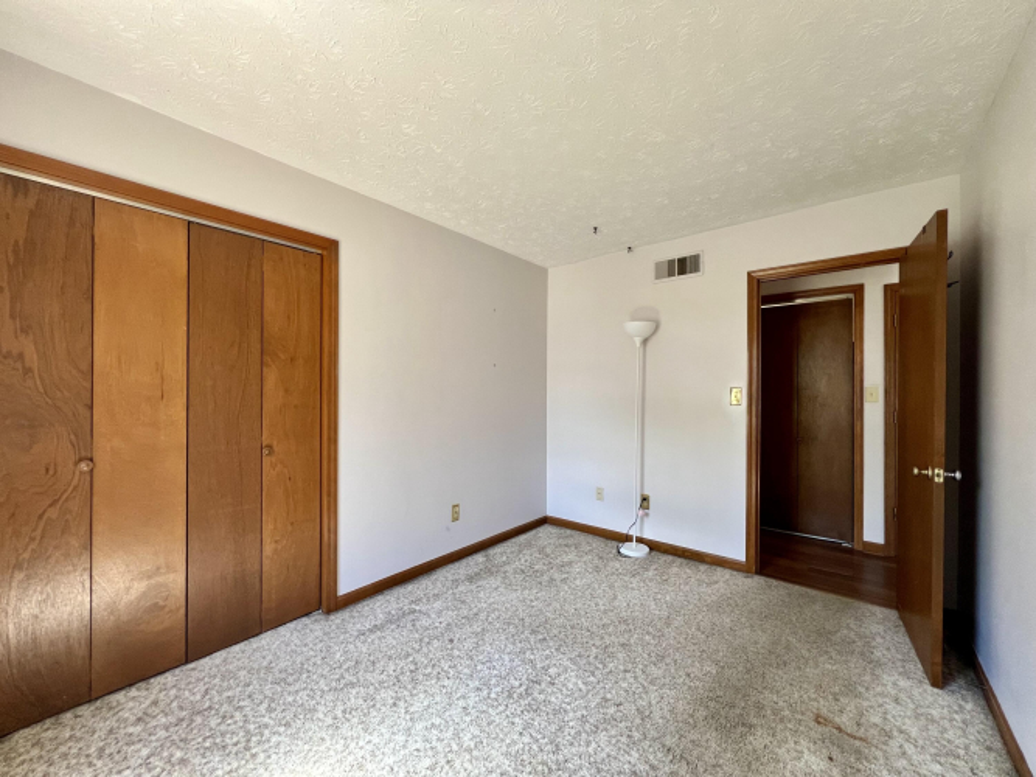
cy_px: 388
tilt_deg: -0.7
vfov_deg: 89.9
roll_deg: -0.3
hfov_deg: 106.2
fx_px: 389
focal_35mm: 13
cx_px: 518
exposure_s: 1/99
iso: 100
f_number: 1.8
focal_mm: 1.57
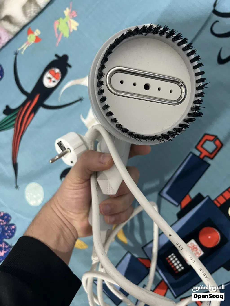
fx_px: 230
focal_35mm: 26
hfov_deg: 53.1
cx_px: 115
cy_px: 153
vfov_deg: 67.3
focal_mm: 5.7
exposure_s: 1/50
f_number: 1.5
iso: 400
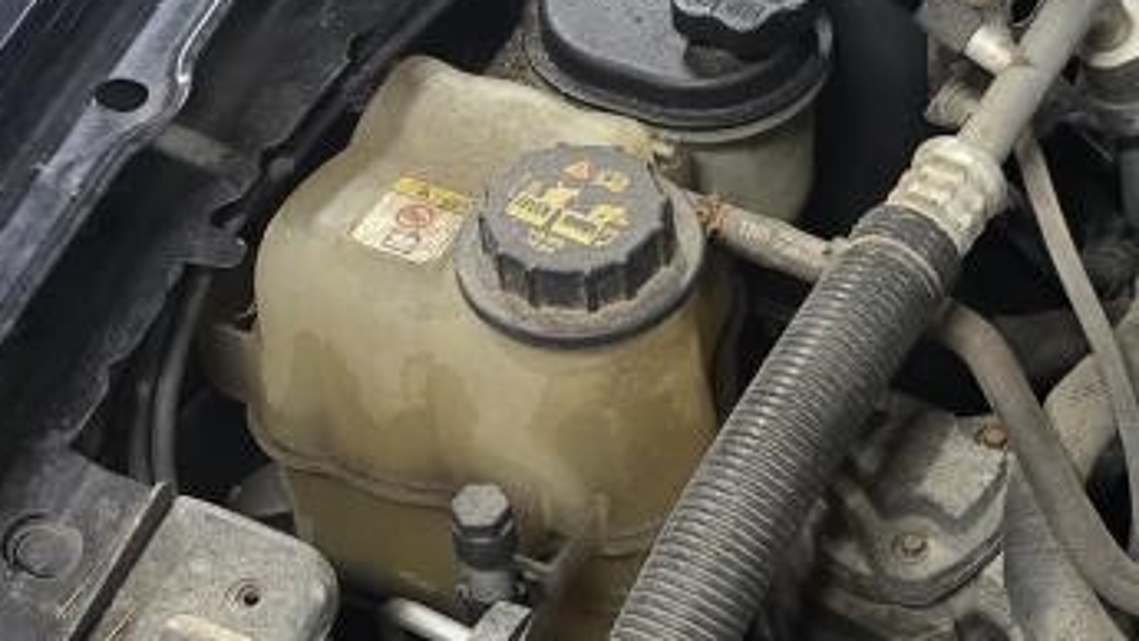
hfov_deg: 22.8
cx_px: 769
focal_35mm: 93
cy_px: 350
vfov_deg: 13.0
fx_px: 2809
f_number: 1.7
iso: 500
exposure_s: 1/120
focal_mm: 6.3
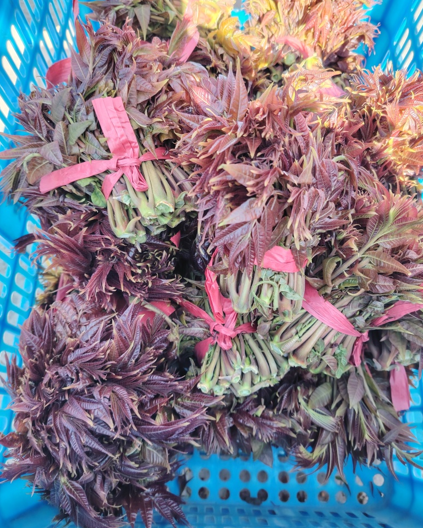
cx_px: 210
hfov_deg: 54.9
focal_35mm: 26
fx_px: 407
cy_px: 260
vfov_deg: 66.0
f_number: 1.75
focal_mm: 5.25
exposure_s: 1/100
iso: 138
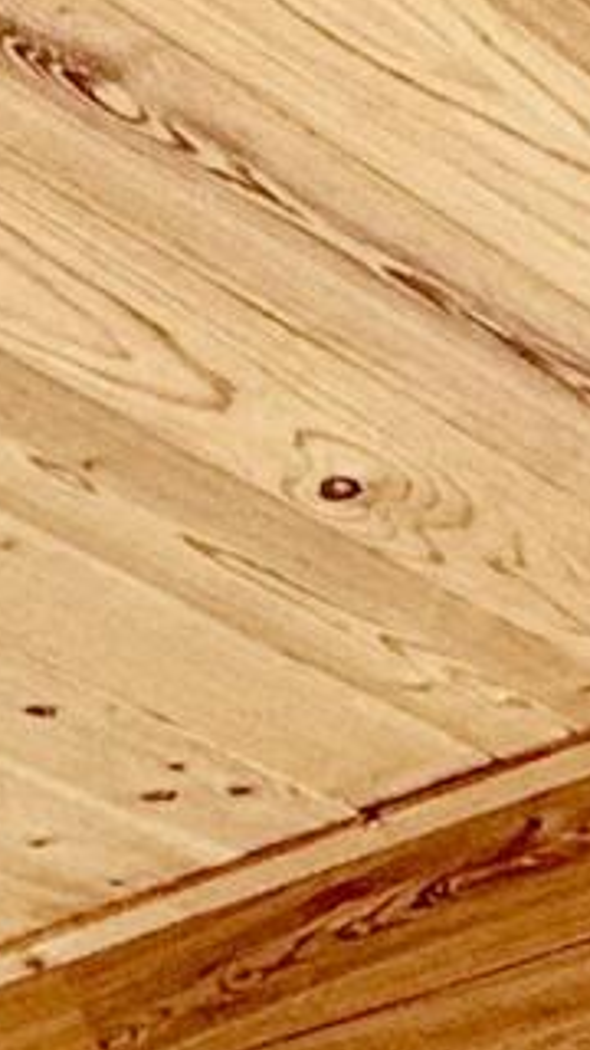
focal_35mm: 143
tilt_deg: -1.2
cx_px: -642
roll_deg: -1.2
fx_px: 3977
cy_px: 2563
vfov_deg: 12.0
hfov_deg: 8.0
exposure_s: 1/120
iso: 80
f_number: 2.2
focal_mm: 2.22
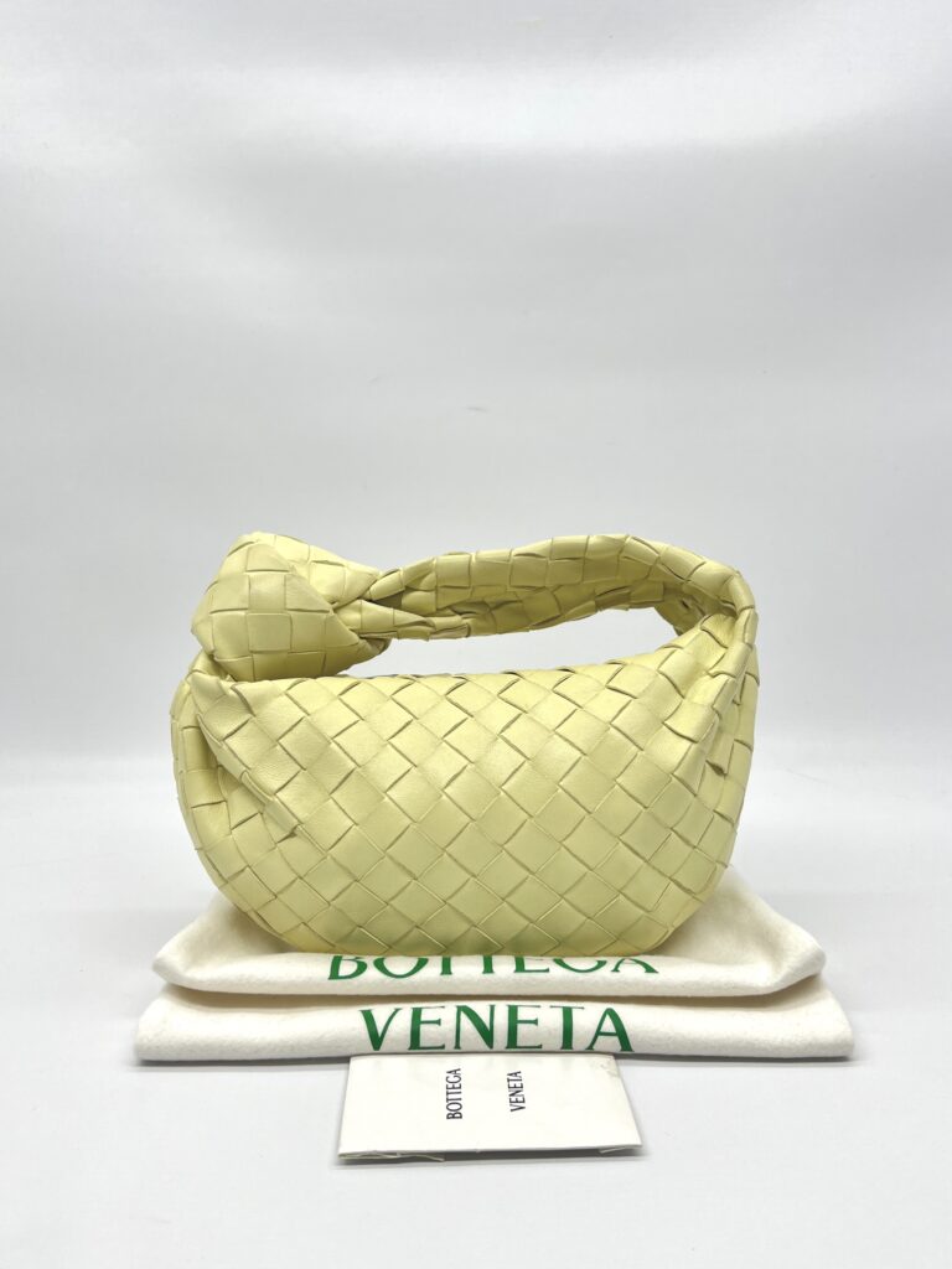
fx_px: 953
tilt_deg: -14.9
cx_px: 476
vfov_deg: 67.3
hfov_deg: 53.1
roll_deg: +1.1
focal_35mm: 26
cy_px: 634
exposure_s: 1/247
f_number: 1.5
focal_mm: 5.7
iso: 50
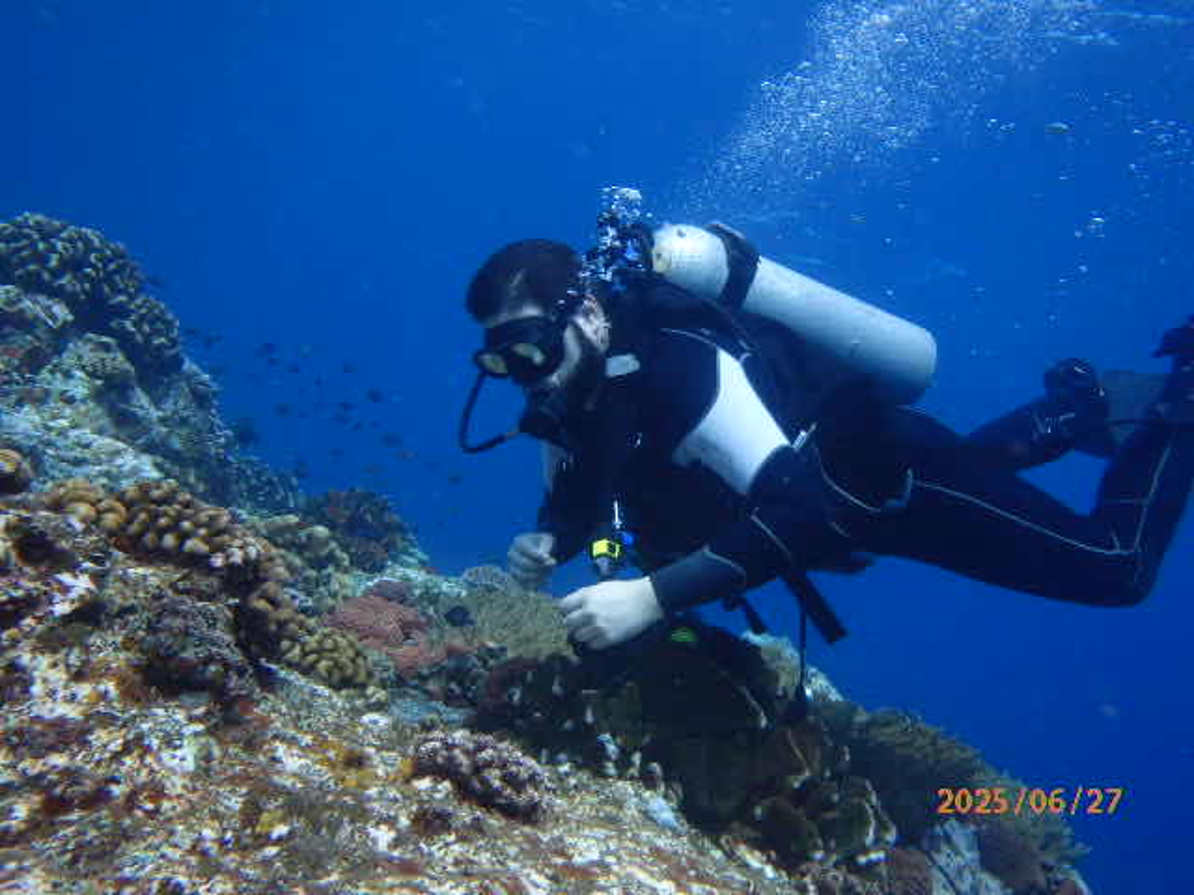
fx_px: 966
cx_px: 597
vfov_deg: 49.7
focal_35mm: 28
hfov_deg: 63.4
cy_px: 448
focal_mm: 5
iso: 125
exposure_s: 1/200
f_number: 3.9
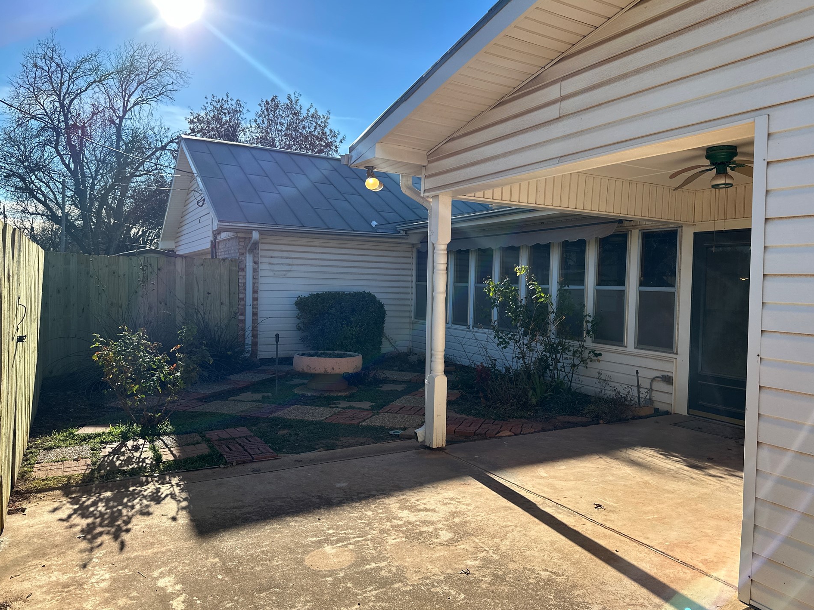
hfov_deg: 67.2
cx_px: 432
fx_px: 611
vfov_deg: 53.1
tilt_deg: -1.8
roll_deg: -1.1
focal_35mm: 26
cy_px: 299
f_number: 1.78
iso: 80
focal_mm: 6.86
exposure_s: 1/3058
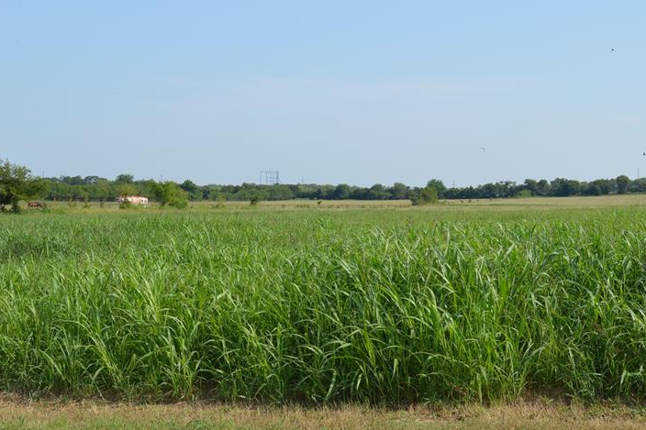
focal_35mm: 61
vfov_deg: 22.1
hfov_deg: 32.9
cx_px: 347
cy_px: 136
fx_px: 1094
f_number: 8
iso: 100
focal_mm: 28
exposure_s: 1/250
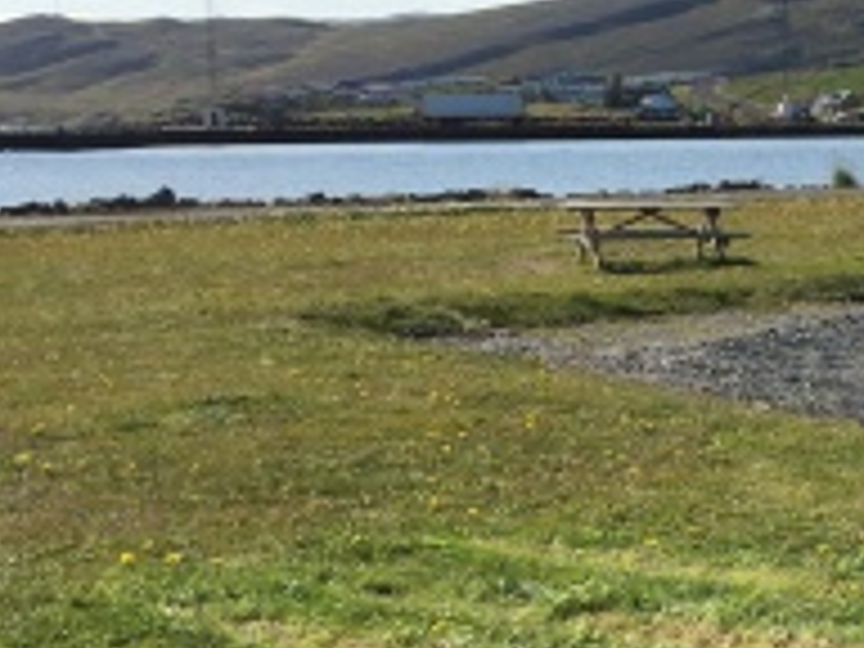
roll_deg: +1.0
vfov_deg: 17.8
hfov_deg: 21.1
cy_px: 274
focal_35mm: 83
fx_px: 2072
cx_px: 1159
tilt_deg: -4.6
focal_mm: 4.15
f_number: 2.2
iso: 25
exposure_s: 1/1972
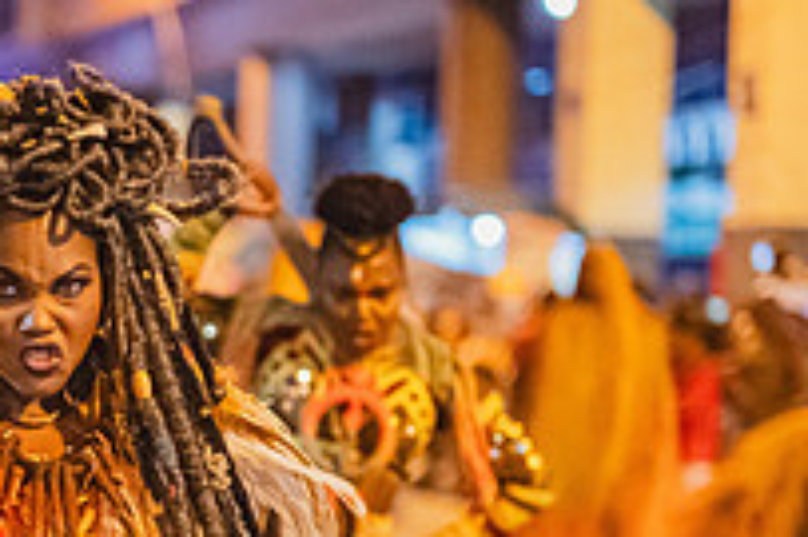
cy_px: 547
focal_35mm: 143
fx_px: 3207
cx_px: -76
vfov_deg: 9.5
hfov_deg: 14.1
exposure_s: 1/320
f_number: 1.2
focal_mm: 50
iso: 6400
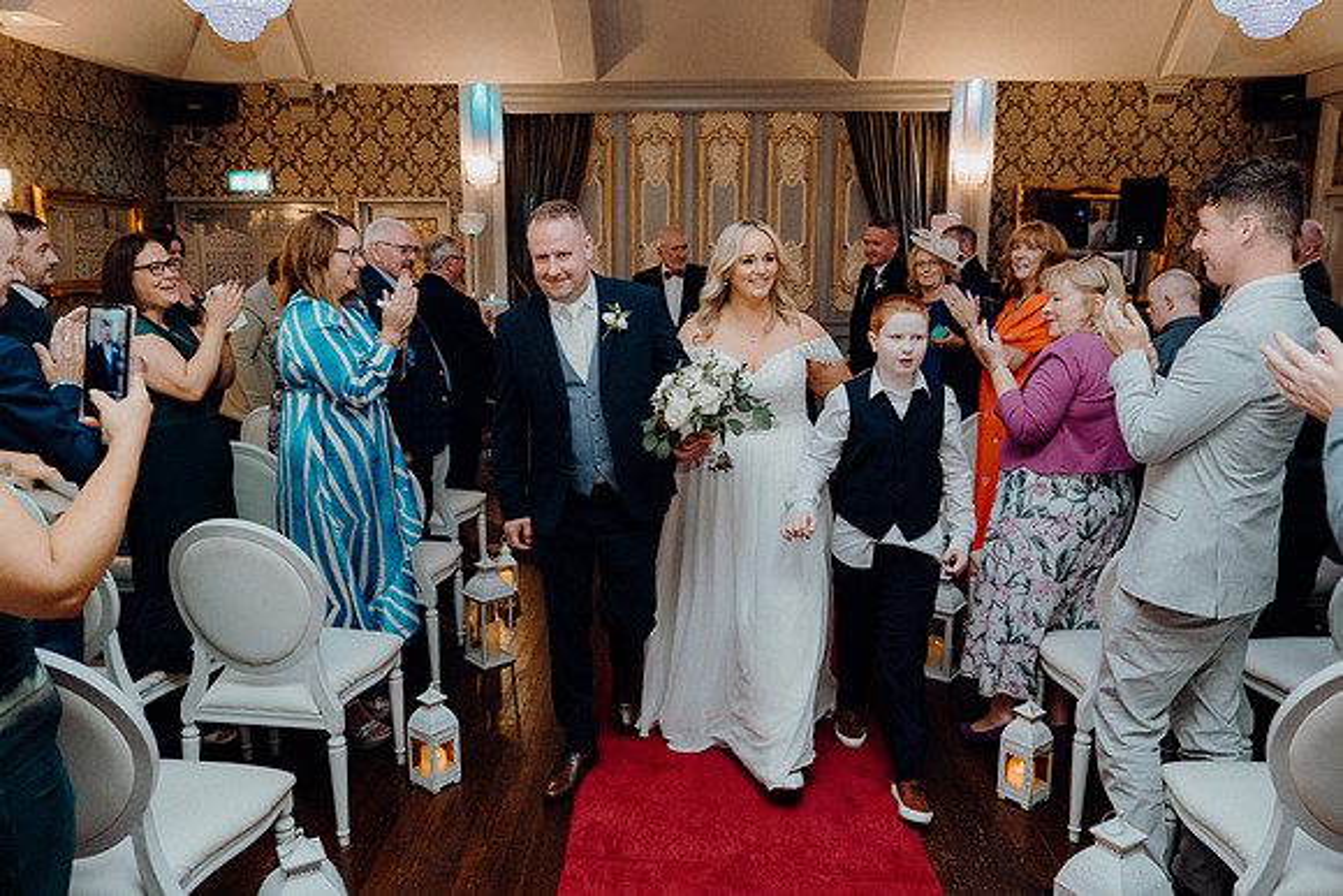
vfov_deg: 46.4
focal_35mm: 28
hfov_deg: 65.5
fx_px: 1045
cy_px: 448
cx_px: 672
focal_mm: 28
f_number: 3.5
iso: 2500
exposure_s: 1/160
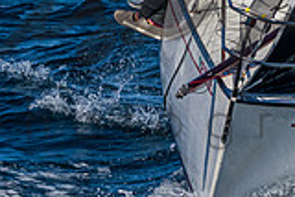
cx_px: 521
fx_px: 7906
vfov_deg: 1.4
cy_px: -64
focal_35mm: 964
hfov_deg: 2.1
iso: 400
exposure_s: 1/6400
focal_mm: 200
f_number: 6.3
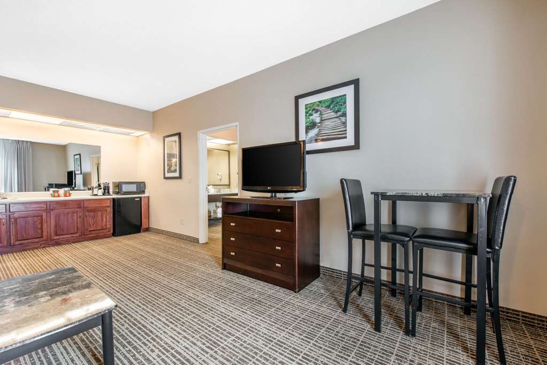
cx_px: 274
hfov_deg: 100.4
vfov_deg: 77.4
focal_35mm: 15
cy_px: 182
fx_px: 228
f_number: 11
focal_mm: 15
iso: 400
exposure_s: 1/40
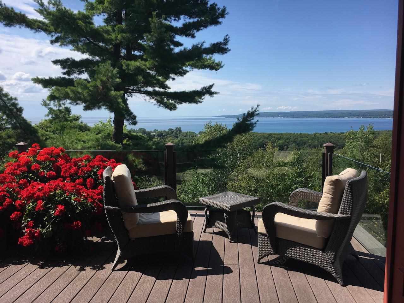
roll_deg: +0.4
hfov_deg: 61.7
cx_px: 202
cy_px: 152
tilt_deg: -6.0
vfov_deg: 48.2
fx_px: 338
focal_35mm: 29
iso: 25
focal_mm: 4.15
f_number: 2.2
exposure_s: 1/1672
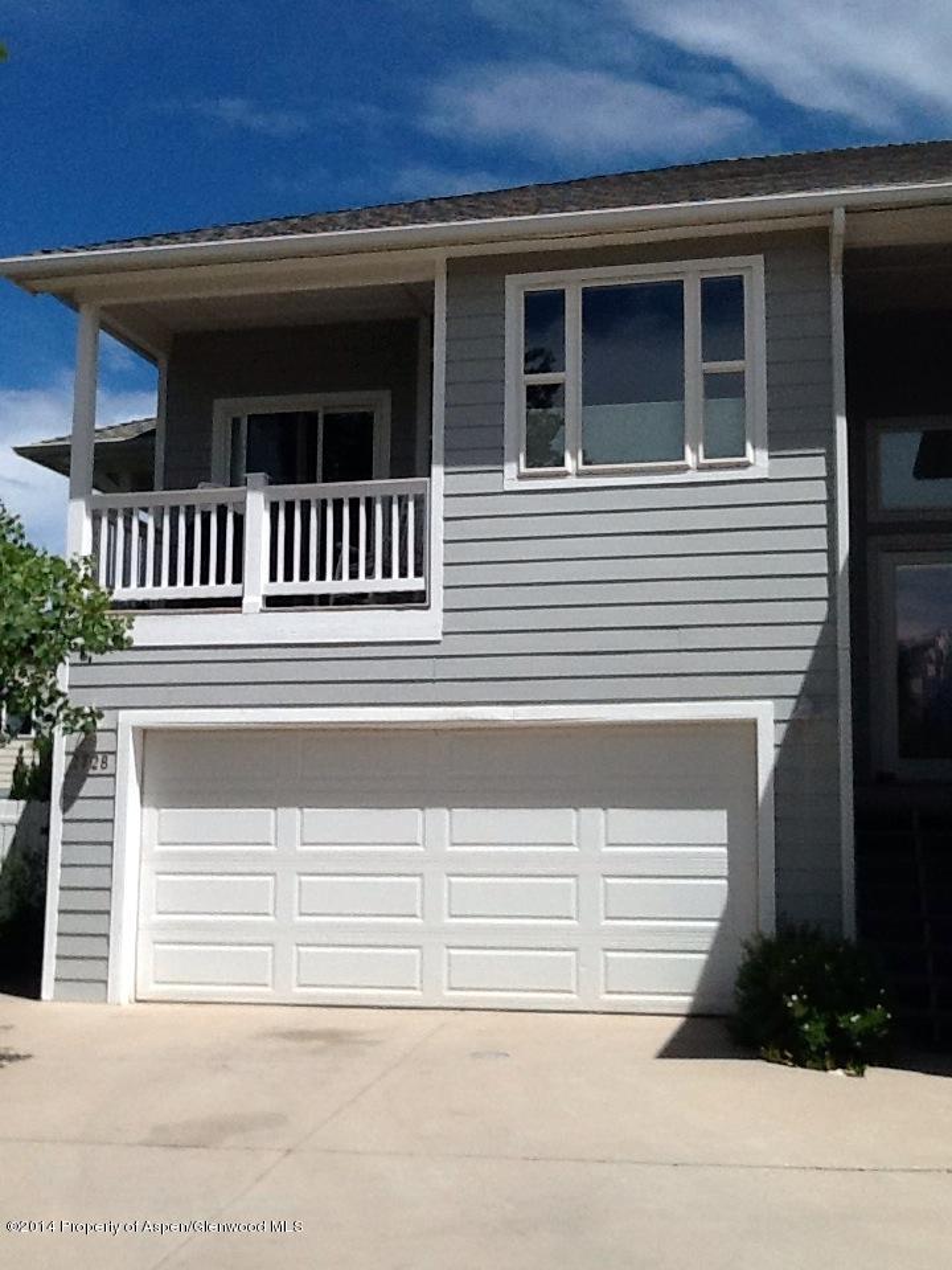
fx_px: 1613
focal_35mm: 44
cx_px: 476
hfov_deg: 32.9
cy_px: 635
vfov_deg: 42.9
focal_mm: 2.03
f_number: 2.4
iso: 40
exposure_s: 1/2433
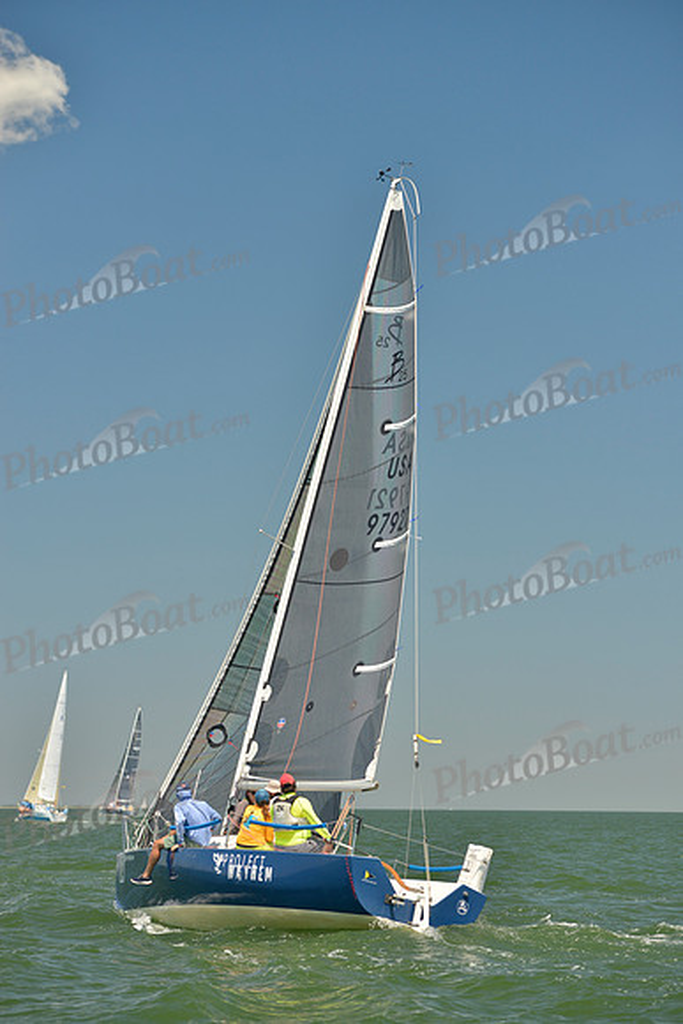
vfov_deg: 20.8
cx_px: 342
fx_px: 2787
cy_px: 512
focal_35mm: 98
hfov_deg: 14.0
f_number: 5
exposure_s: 1/640
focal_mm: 98
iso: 200
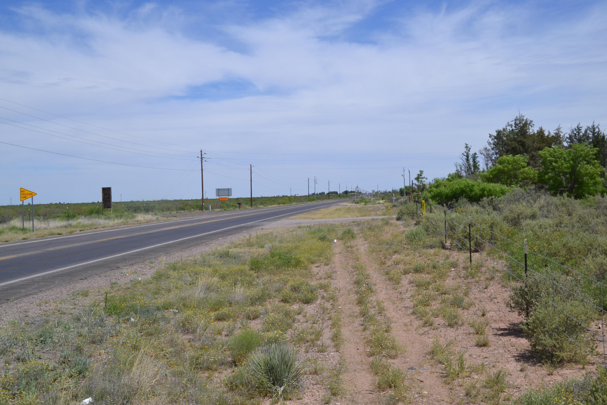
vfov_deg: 28.9
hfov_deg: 42.3
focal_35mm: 46
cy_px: 202
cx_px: 304
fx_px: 784
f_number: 8
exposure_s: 1/250
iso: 100
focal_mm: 31
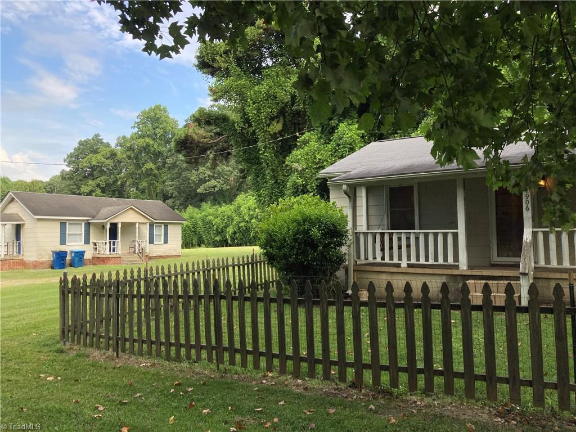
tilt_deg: +4.3
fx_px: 466
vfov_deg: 49.7
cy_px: 216
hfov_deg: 63.4
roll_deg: -0.2
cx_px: 288
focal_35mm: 28
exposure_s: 1/714
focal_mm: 3.99
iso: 20
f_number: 1.8
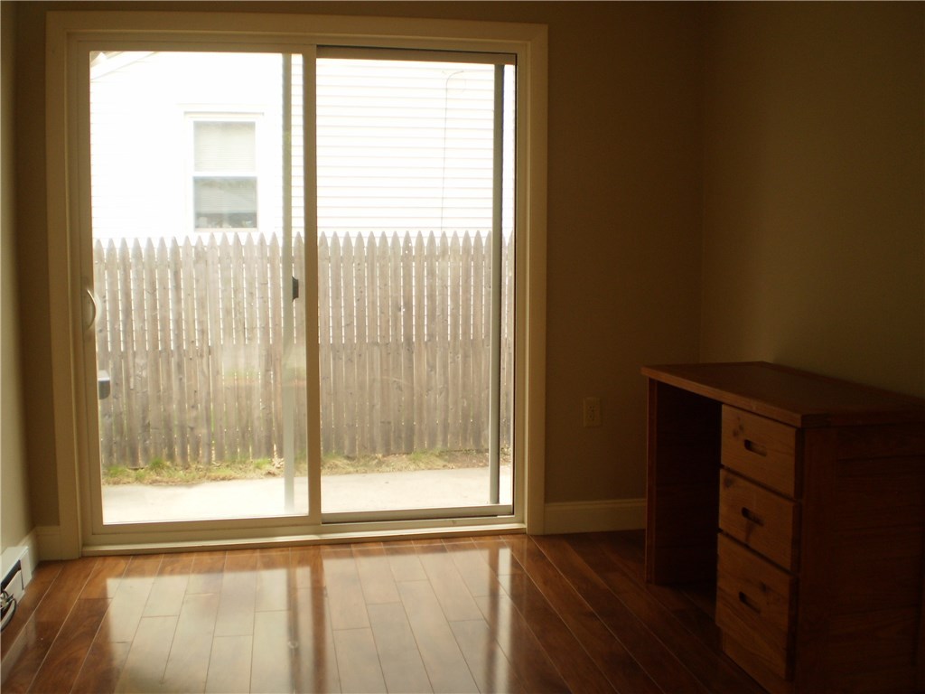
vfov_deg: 39.7
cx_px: 462
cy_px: 347
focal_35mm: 36
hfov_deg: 51.4
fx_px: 962
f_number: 3.1
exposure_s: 1/80
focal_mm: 6.3
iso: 64
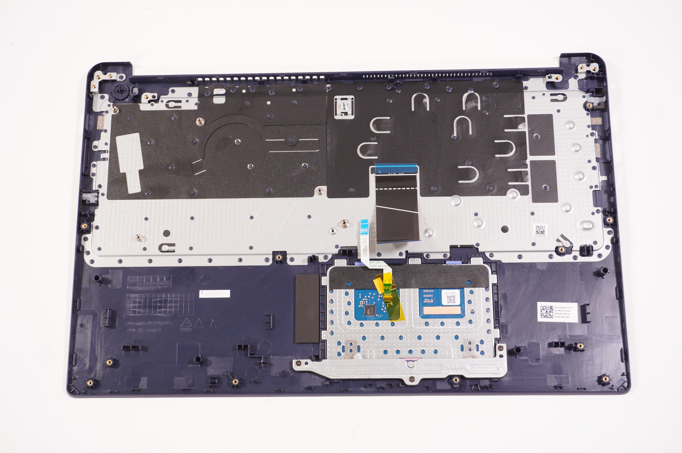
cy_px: 226
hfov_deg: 41.1
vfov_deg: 28.0
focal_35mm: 48
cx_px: 341
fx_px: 908
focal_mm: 32
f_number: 5.6
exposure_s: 1/100
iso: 500
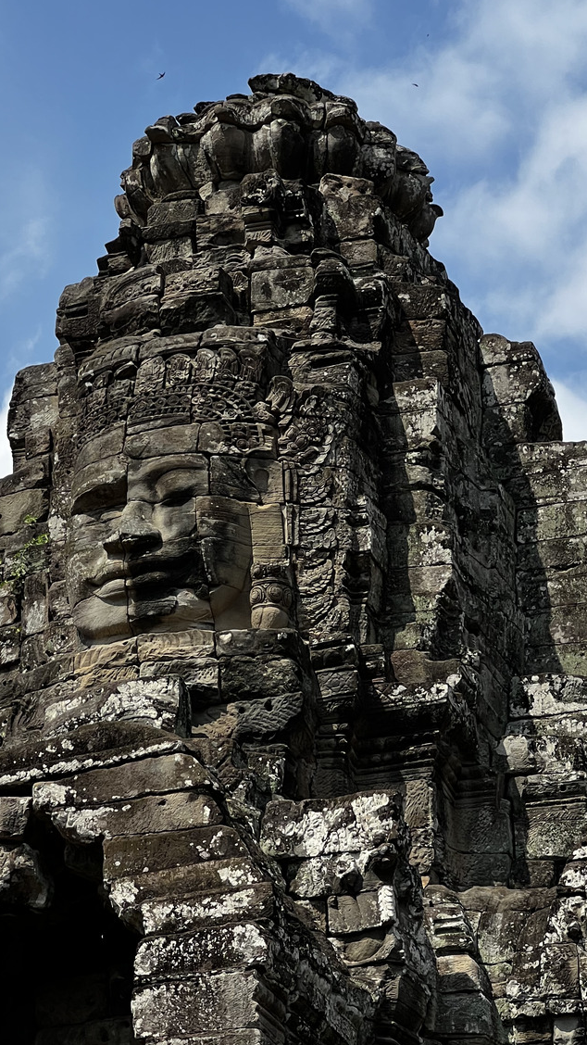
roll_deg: -0.4
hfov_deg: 10.2
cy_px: 663
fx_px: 3295
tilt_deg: +27.4
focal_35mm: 119
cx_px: 240
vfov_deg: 18.0
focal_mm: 9
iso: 32
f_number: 2.8
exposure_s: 1/737
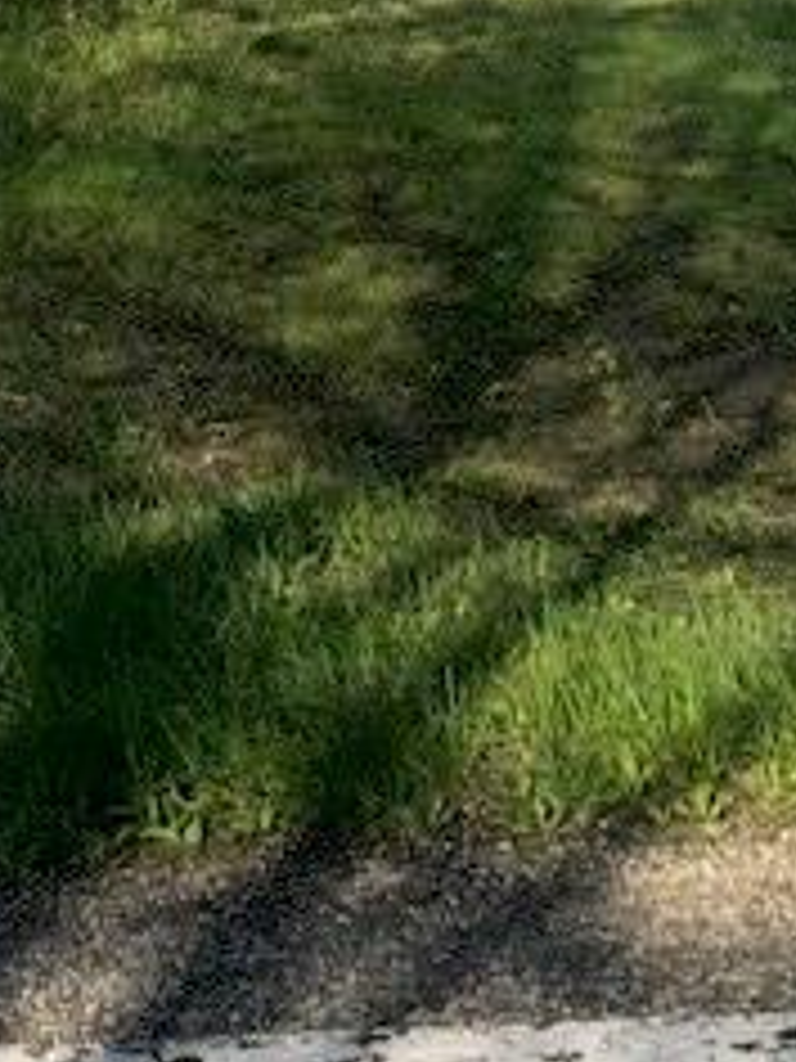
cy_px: -36
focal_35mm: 76
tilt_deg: -2.7
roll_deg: +1.5
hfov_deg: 19.1
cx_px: 679
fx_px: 2330
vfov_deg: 24.3
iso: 20
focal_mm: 3.99
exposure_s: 1/1916
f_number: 1.8
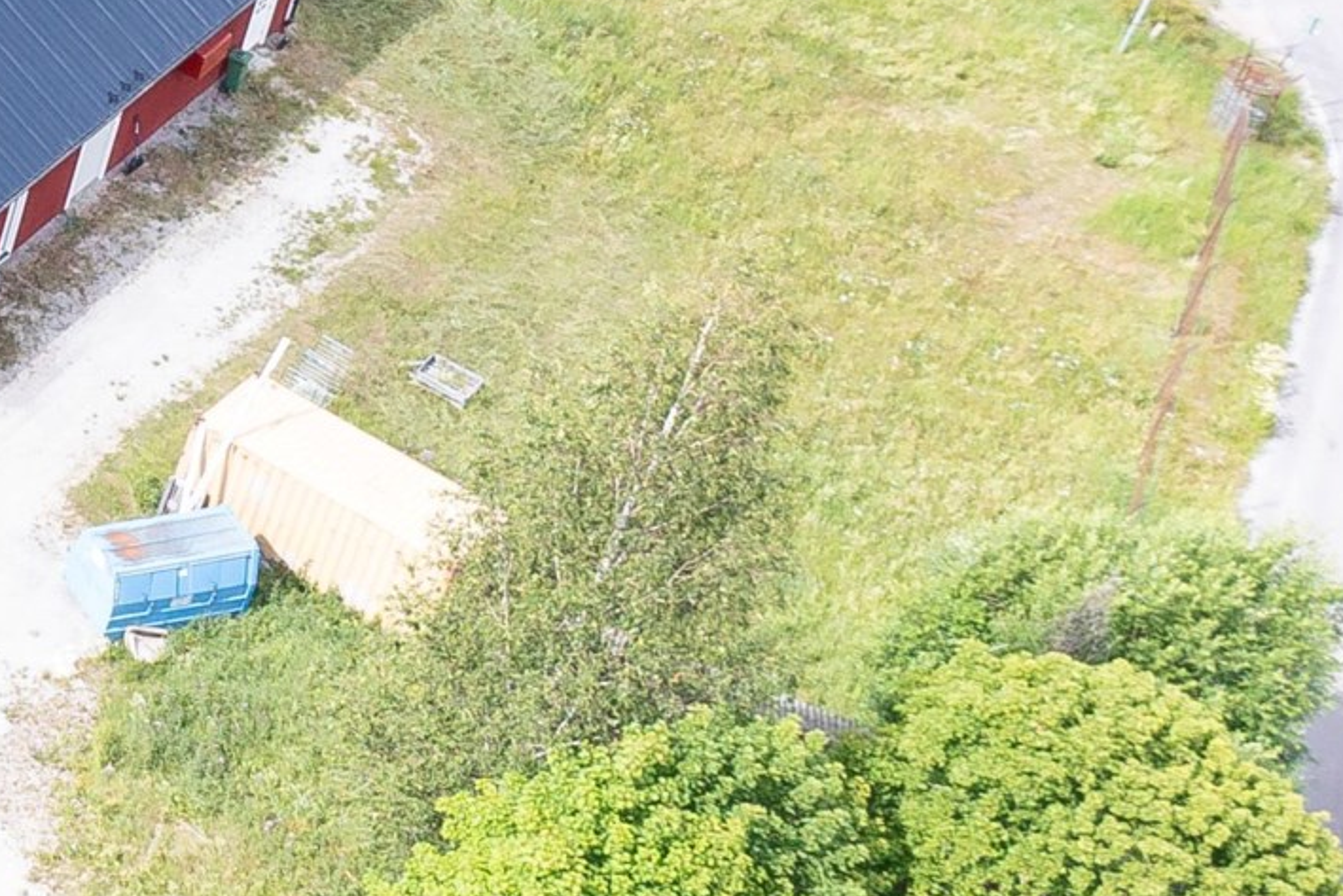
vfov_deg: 10.7
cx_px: -1500
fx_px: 4776
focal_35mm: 128
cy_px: 263
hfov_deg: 13.3
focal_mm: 10.26
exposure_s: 1/160
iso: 100
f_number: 4.5
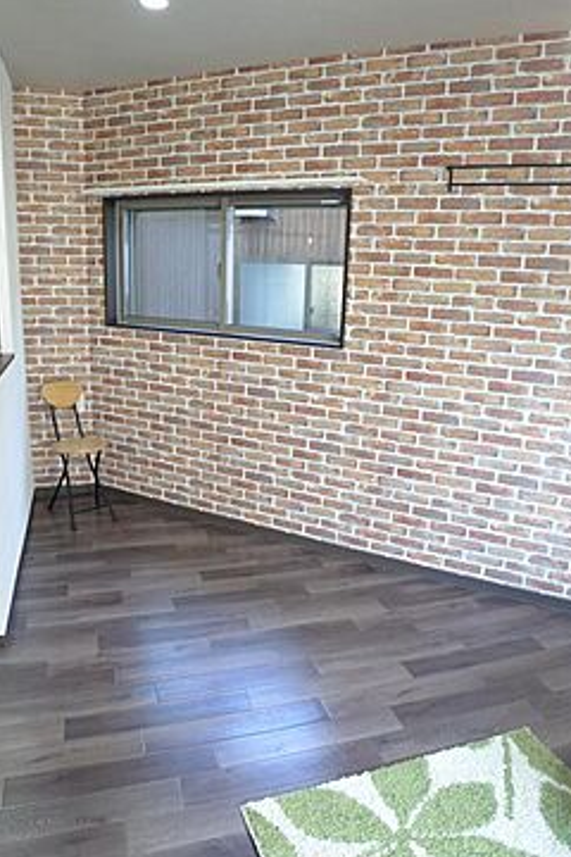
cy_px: 438
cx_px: 283
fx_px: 761
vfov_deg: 58.7
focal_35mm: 32
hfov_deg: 41.1
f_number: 2
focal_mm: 5.1
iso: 80
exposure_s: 1/13
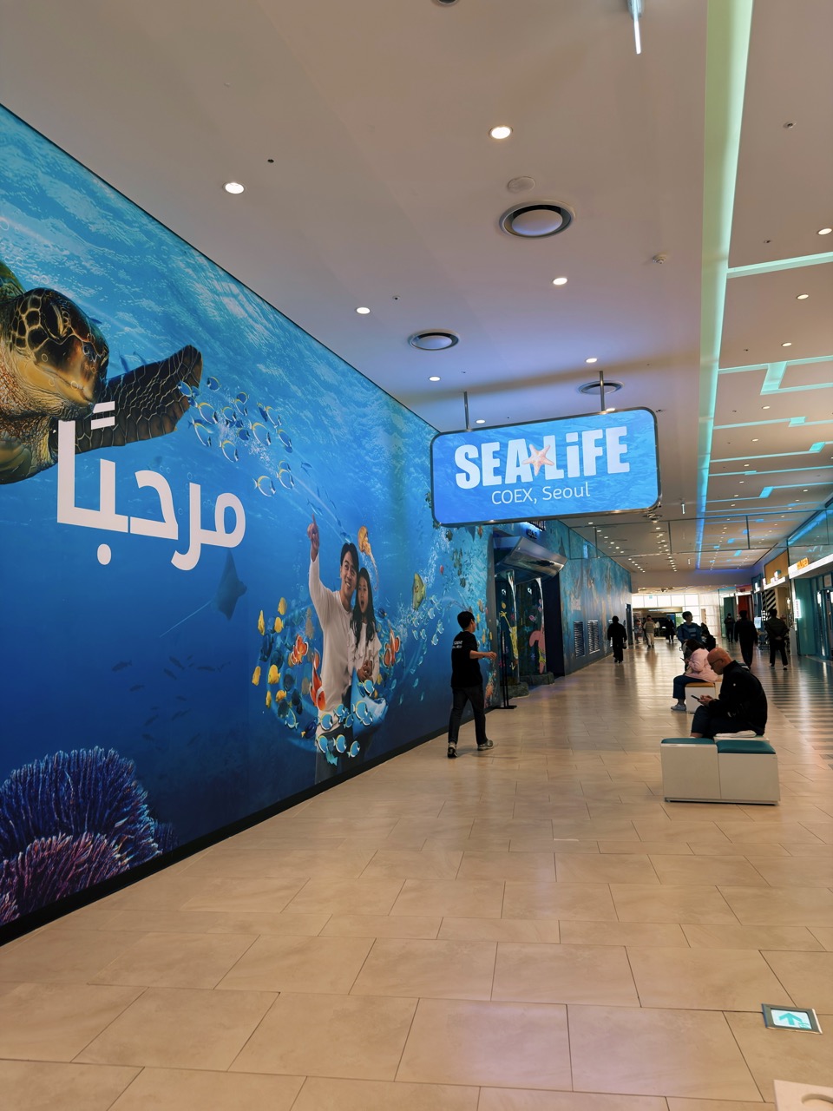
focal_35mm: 24
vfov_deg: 71.6
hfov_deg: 56.8
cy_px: 556
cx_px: 416
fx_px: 770
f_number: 1.78
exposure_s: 1/181
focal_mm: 6.76
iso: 80
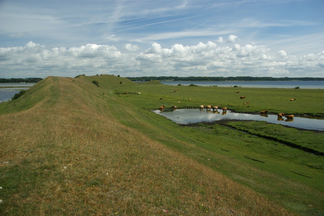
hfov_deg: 57.2
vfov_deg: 39.9
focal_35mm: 33
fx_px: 297
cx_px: 162
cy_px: 108
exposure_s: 1/1000
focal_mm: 22
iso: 400
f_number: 5.6
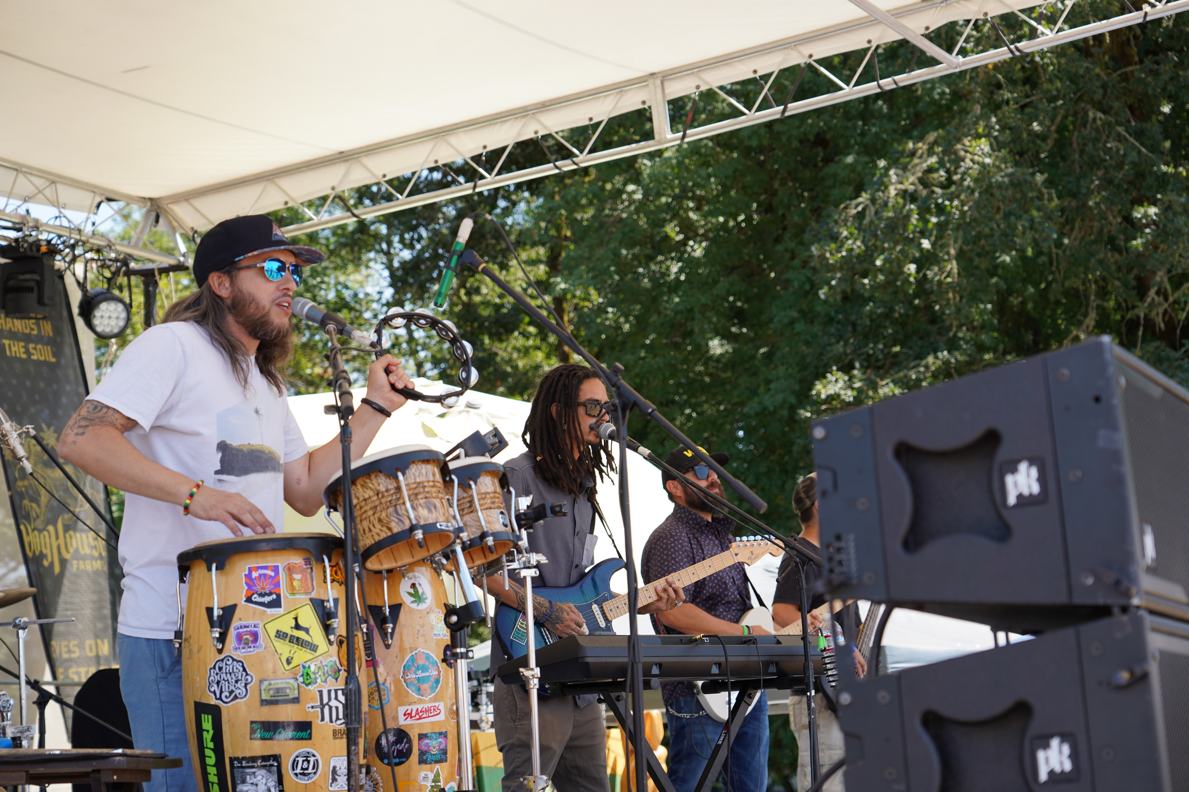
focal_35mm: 74
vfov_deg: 18.4
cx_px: 594
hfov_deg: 27.3
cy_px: 396
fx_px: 2444
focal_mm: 74
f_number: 5
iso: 100
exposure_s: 1/200
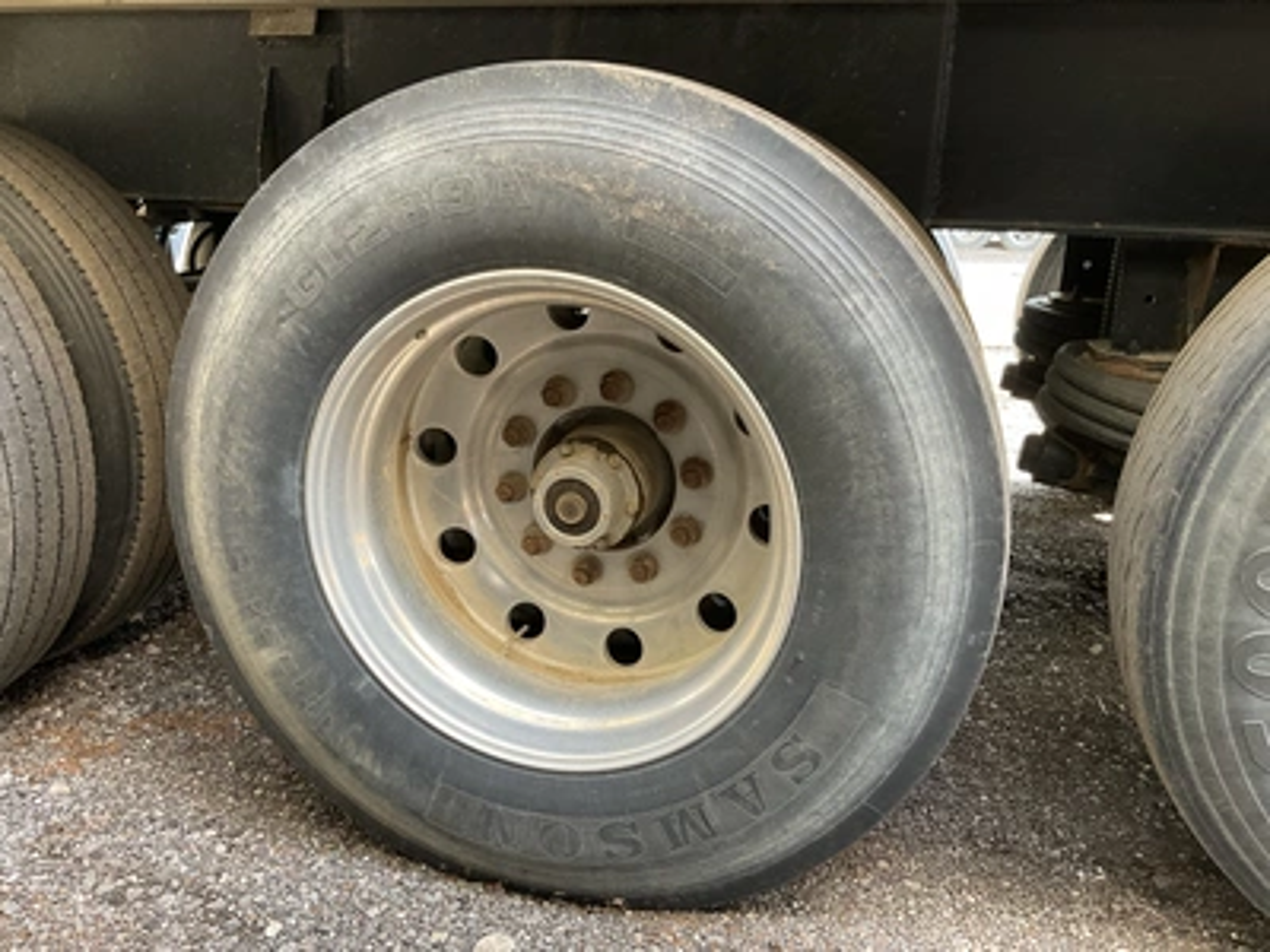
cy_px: 476
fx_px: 1064
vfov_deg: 48.2
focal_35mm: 29
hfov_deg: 61.7
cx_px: 635
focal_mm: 3
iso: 64
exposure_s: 1/122
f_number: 1.8
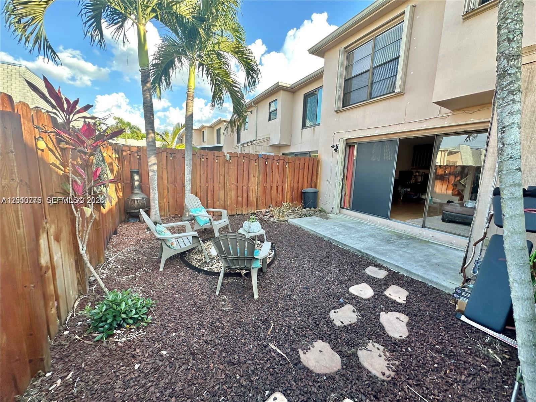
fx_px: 217
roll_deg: -2.2
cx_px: 268
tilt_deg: -8.1
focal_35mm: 14
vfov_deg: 85.7
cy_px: 201
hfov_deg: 102.1
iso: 40
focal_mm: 2.22
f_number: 2.2
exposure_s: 1/189
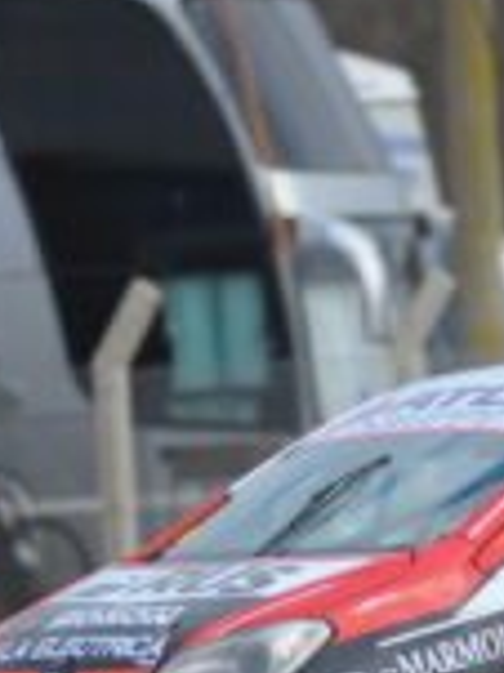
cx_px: 575
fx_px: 22259
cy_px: 526
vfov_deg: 1.7
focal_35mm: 1145
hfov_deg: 1.3
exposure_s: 1/1250
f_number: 4
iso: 250
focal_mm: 300
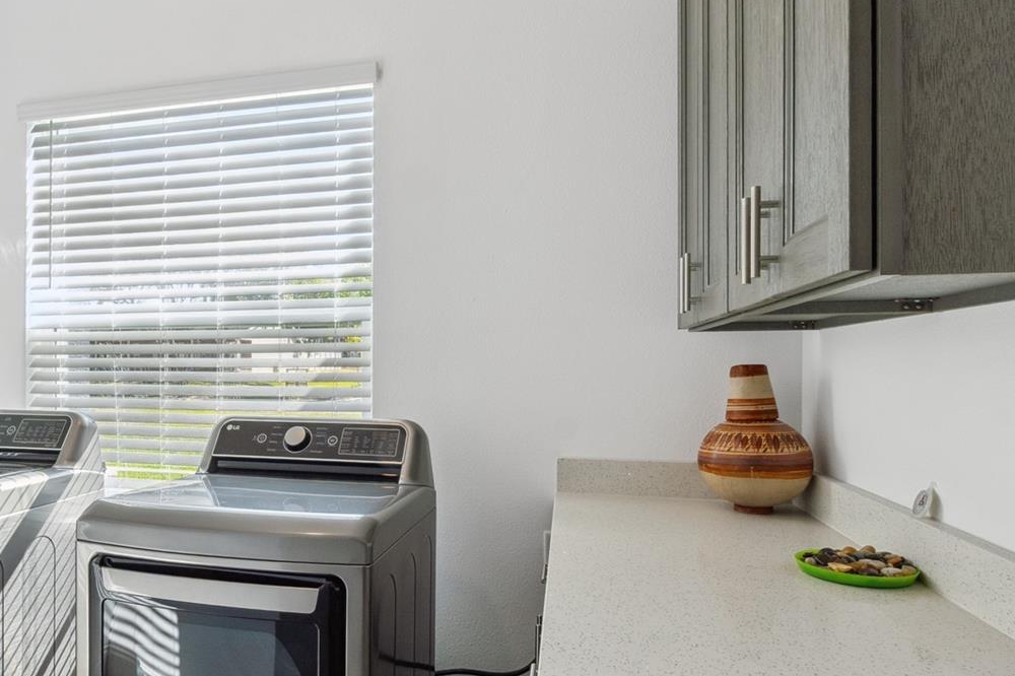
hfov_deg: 72.0
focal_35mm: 24
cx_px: 357
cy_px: 307
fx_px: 676
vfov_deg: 53.0
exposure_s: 1/20
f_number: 13
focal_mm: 10
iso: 200
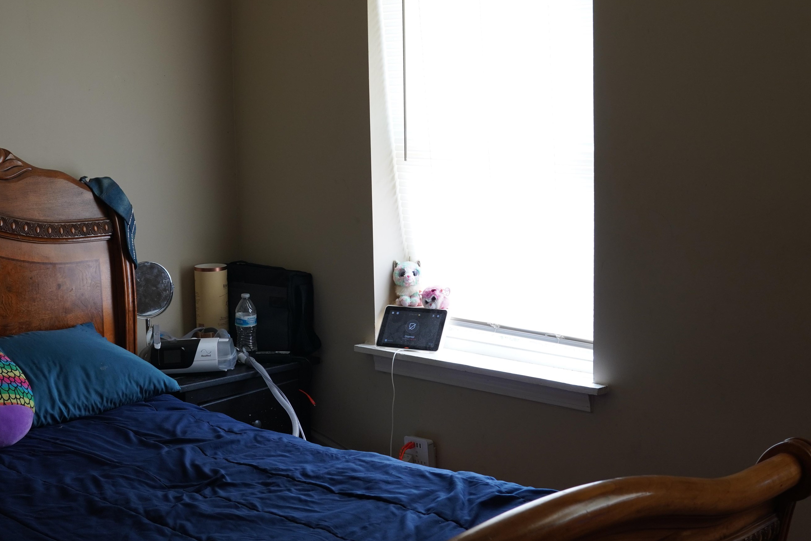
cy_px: 275
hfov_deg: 37.4
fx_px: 1194
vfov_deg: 25.5
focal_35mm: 53
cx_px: 347
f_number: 5.6
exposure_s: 1/20
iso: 400
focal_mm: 30
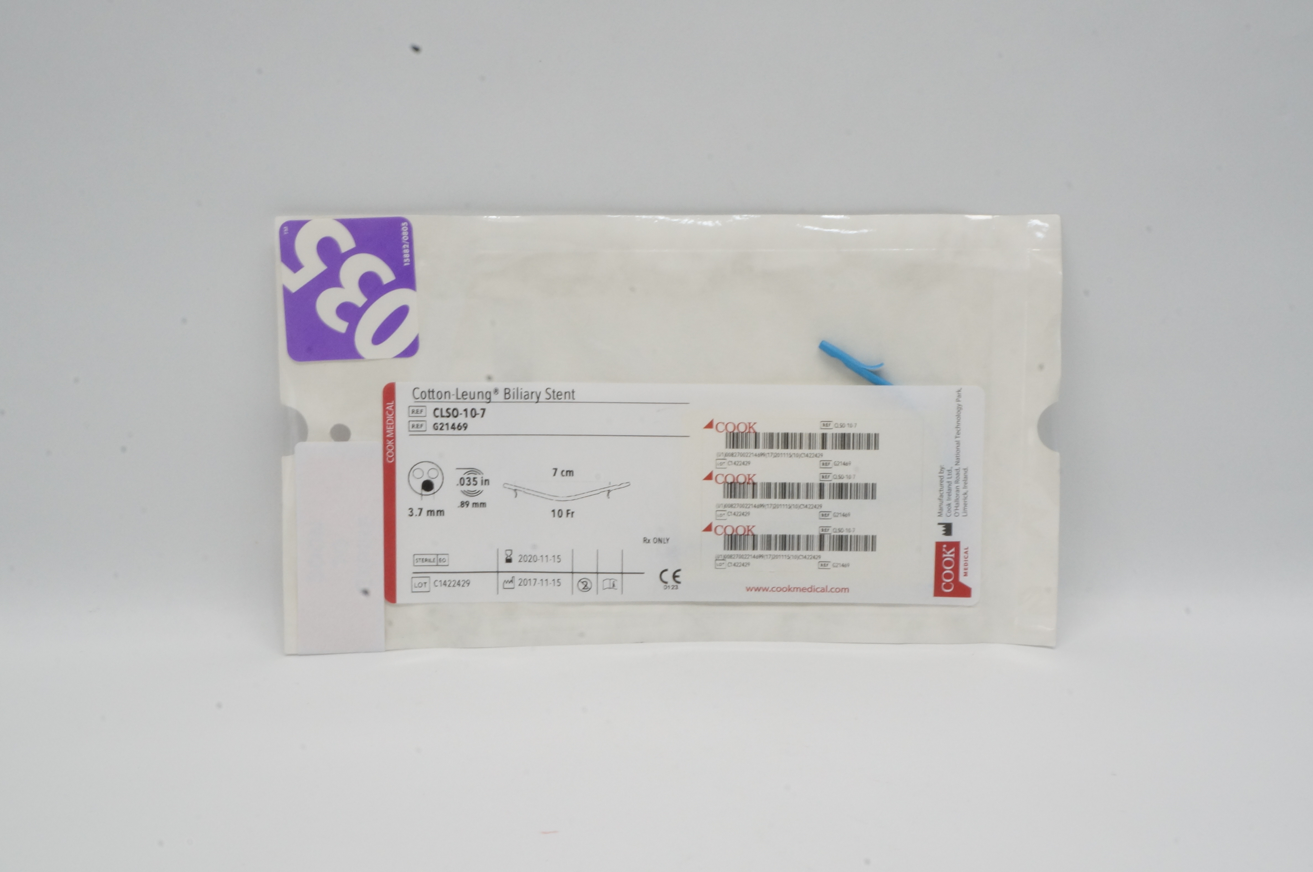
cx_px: 659
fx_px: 2205
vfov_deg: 22.4
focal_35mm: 61
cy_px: 426
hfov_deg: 33.2
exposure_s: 1/6
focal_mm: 39
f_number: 29
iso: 800
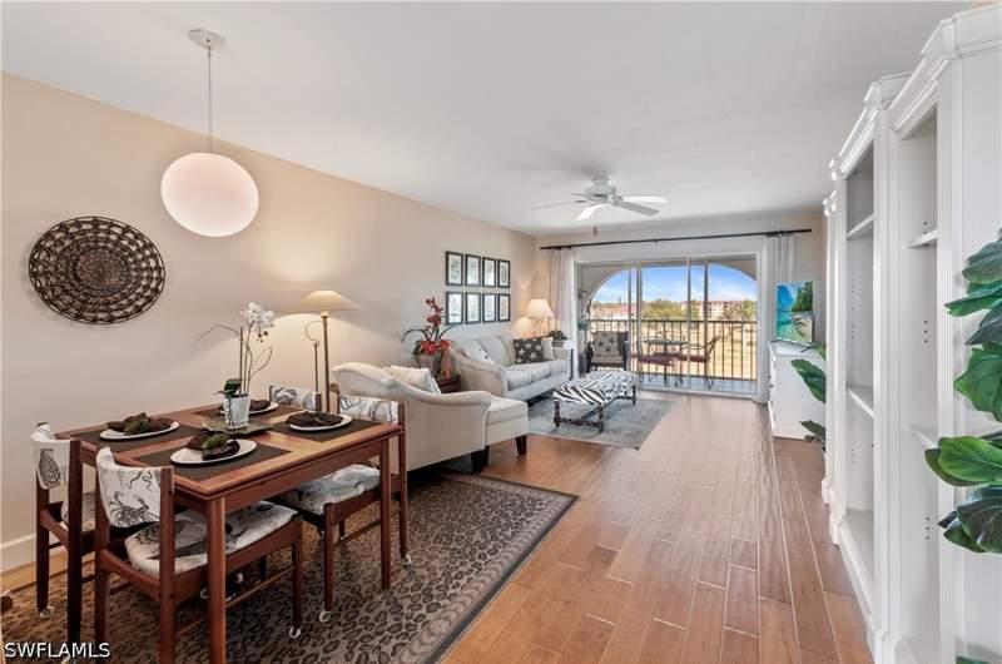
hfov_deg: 100.5
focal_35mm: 15
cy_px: 332
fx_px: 417
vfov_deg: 77.1
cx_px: 501
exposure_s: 1/5
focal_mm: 10
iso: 200
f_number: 8
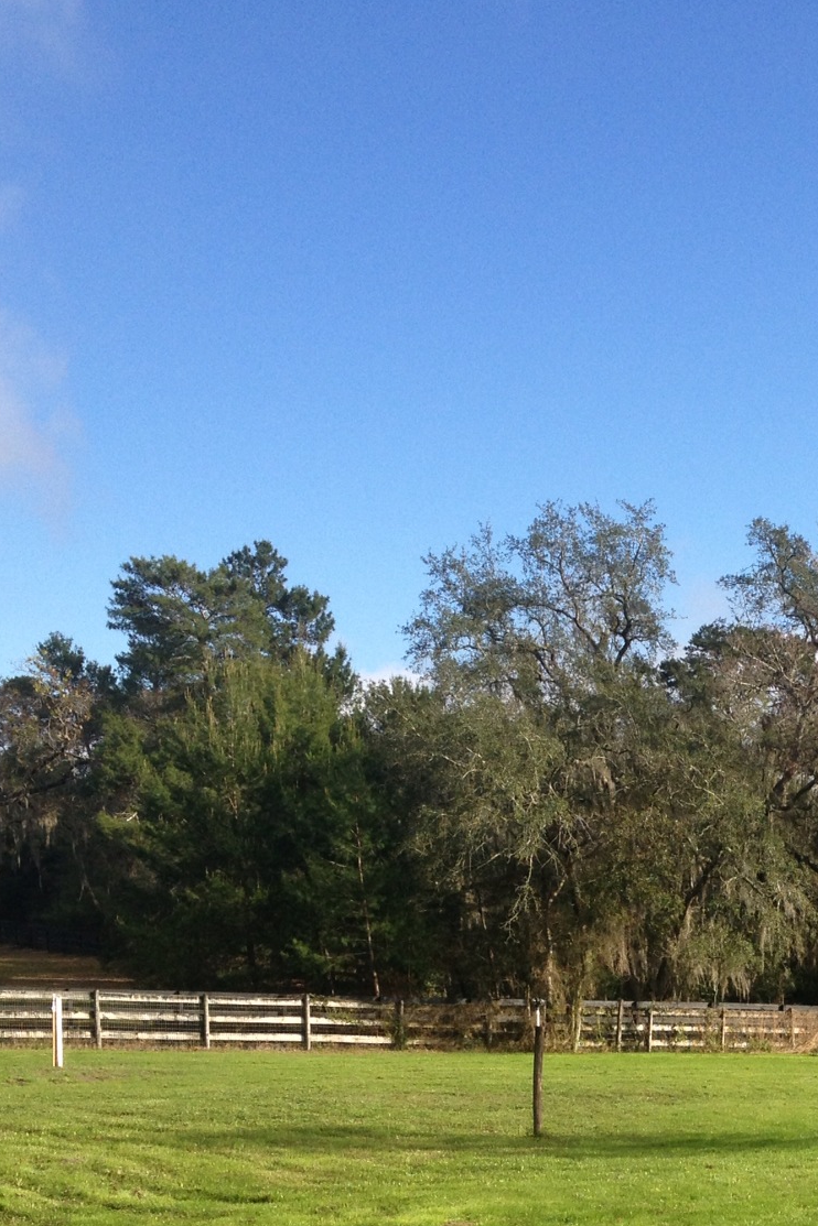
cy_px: 1106
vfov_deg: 28.9
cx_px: 790
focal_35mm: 67
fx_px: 2283
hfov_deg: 19.8
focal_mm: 4.28
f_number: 2.4
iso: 50
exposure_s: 1/1151
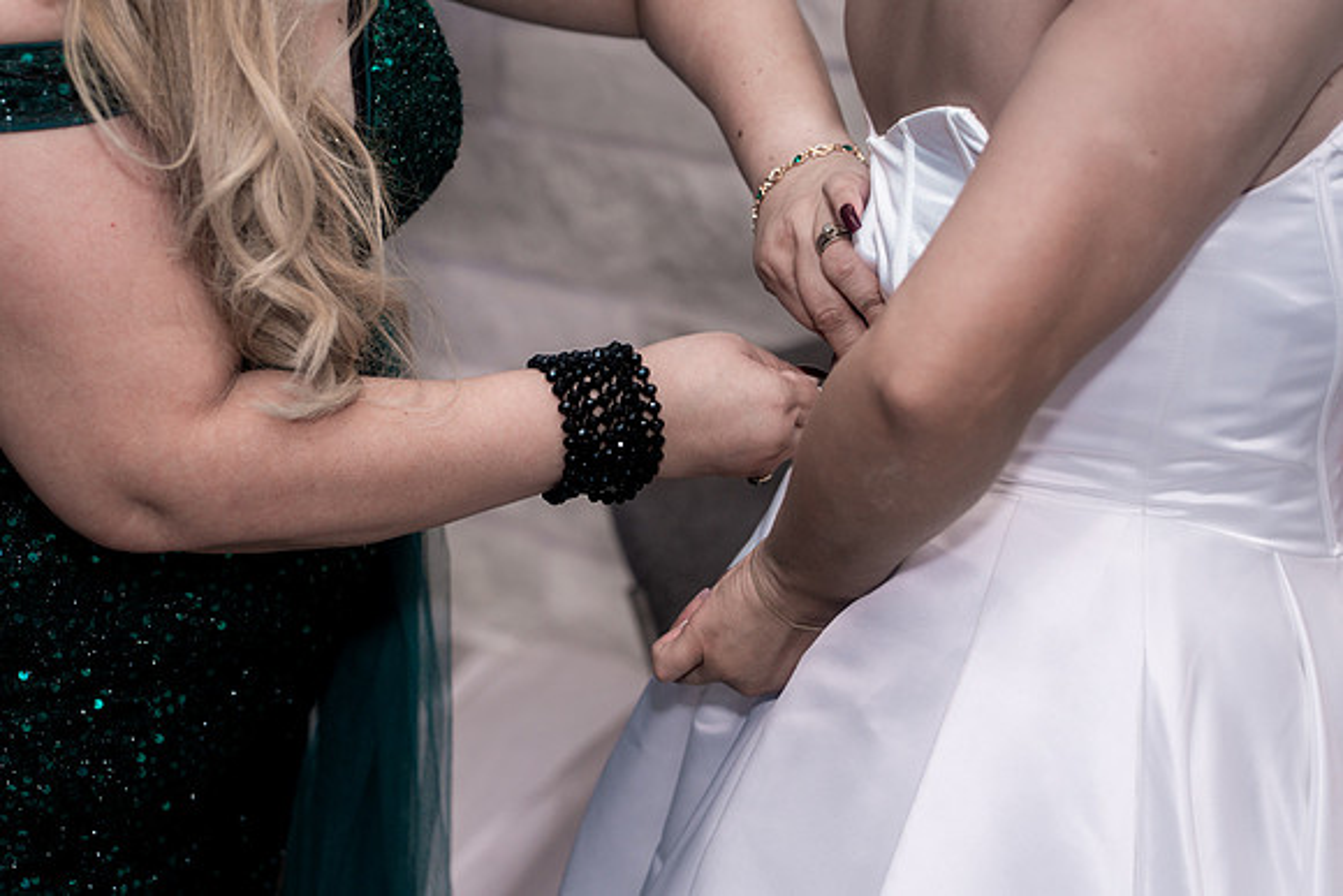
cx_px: 672
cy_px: 448
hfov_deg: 25.1
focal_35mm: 81
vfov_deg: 16.9
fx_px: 3022
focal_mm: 81
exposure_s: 1/250
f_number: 4
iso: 640
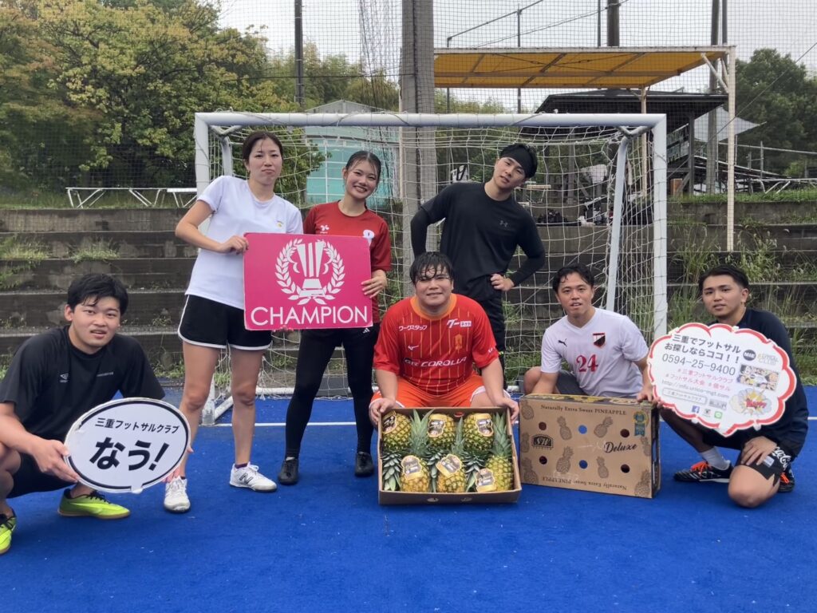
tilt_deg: -1.0
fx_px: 661
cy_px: 306
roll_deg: -0.5
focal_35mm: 28
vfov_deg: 49.7
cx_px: 408
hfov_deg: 63.4
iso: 25
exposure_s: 1/246
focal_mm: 3.99
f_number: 1.8
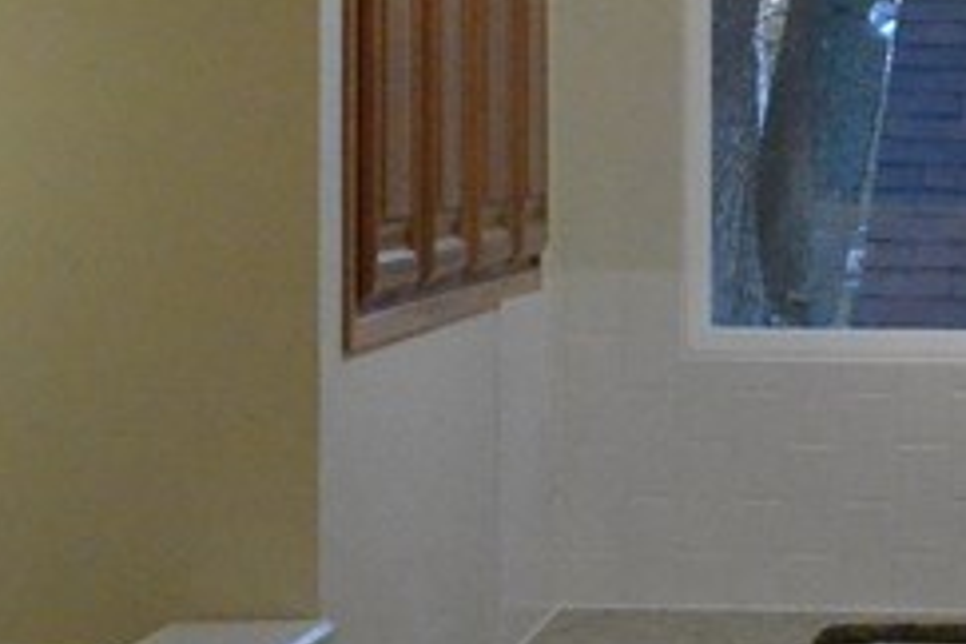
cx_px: 670
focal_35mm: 161
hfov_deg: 12.7
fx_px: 4320
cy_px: 189
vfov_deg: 8.5
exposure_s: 1/320
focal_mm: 24
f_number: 9
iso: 6400
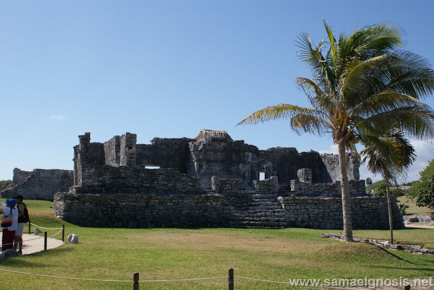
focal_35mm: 39
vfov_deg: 34.3
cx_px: 217
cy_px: 145
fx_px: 471
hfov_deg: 49.5
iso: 100
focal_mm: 26
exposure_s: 1/640
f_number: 5.6
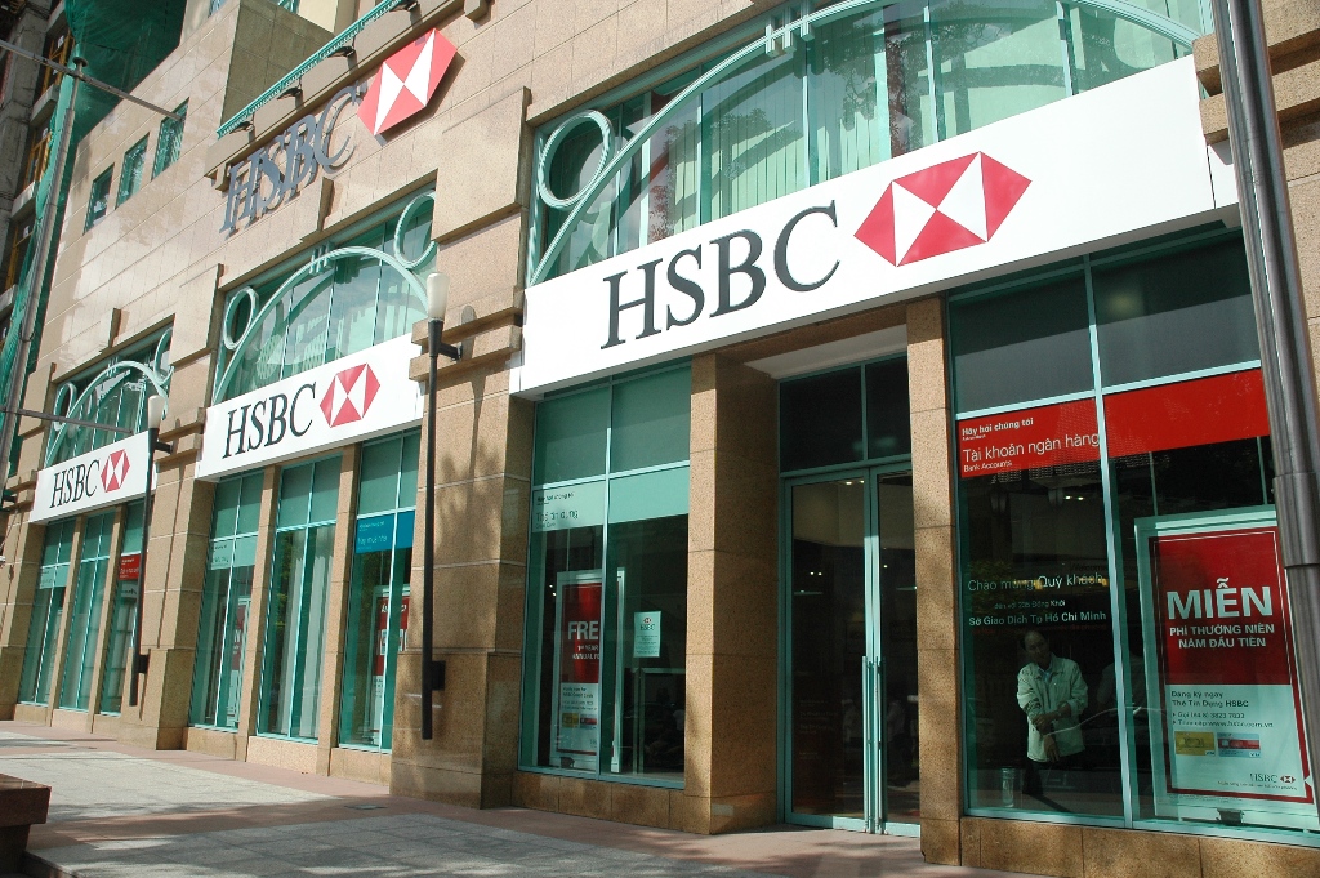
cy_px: 439
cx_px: 660
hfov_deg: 67.4
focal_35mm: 27
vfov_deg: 47.9
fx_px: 989
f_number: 8
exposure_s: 1/160
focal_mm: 18
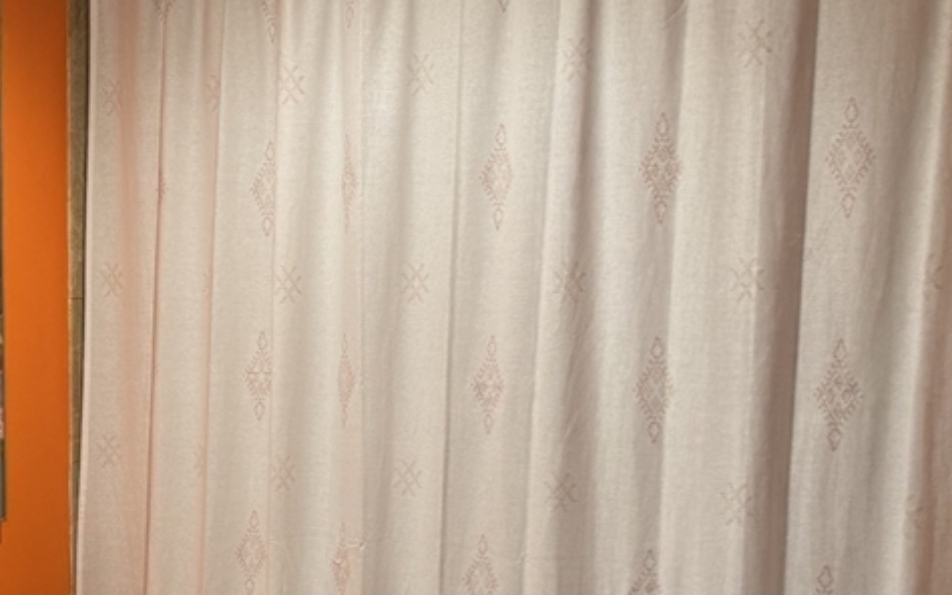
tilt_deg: -6.9
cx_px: 56
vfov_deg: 23.4
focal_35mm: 55
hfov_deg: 34.4
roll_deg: -0.3
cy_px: 418
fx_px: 1427
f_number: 1.78
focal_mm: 6.76
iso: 125
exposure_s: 1/60
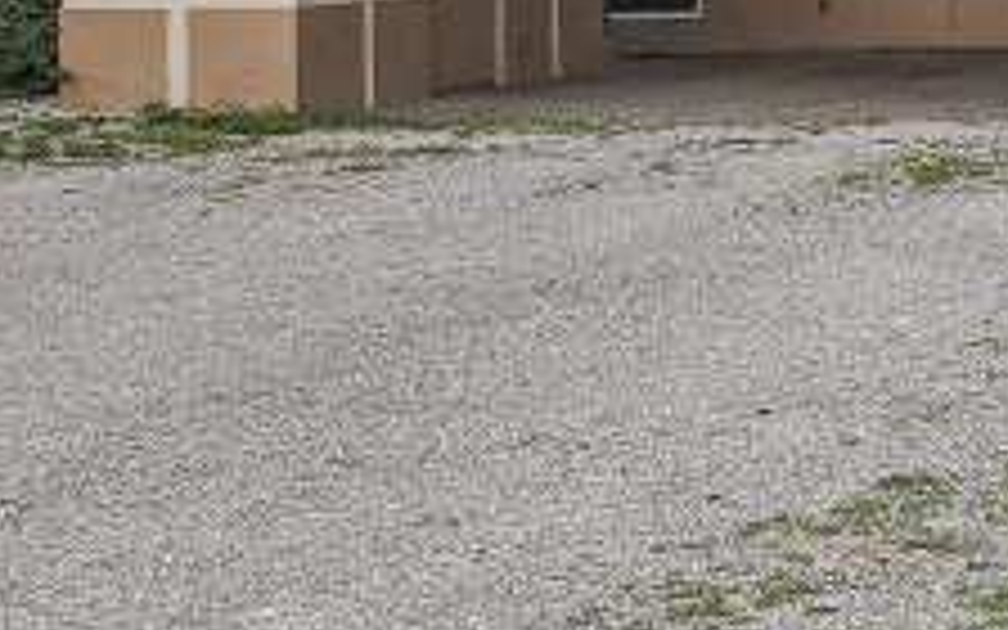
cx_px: 1755
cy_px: -27
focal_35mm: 87
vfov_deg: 14.7
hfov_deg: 18.9
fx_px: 2390
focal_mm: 5.4
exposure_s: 1/539
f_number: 1.8
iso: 25
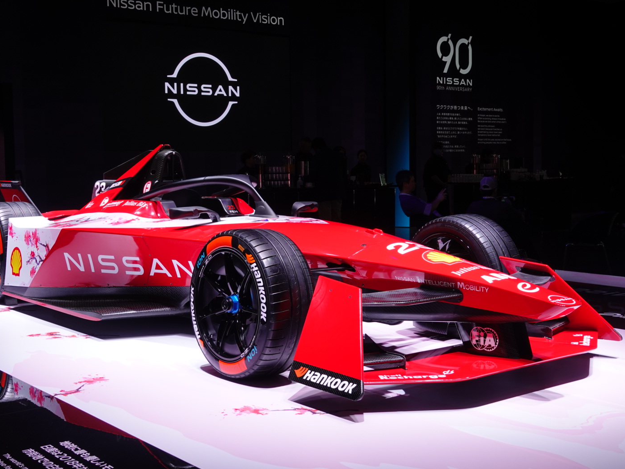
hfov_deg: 39.6
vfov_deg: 30.3
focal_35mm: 48
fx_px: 867
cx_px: 289
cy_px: 230
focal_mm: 15.73
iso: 100
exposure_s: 1/100
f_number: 4.5
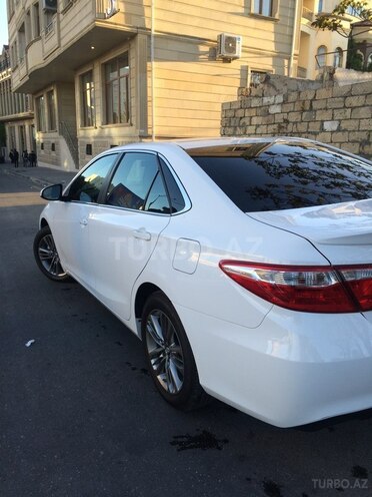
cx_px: 186
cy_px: 248
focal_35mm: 29
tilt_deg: -15.6
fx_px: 416
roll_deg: -0.5
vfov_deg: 61.7
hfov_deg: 48.2
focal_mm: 4.15
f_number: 2.2
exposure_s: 1/260
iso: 32
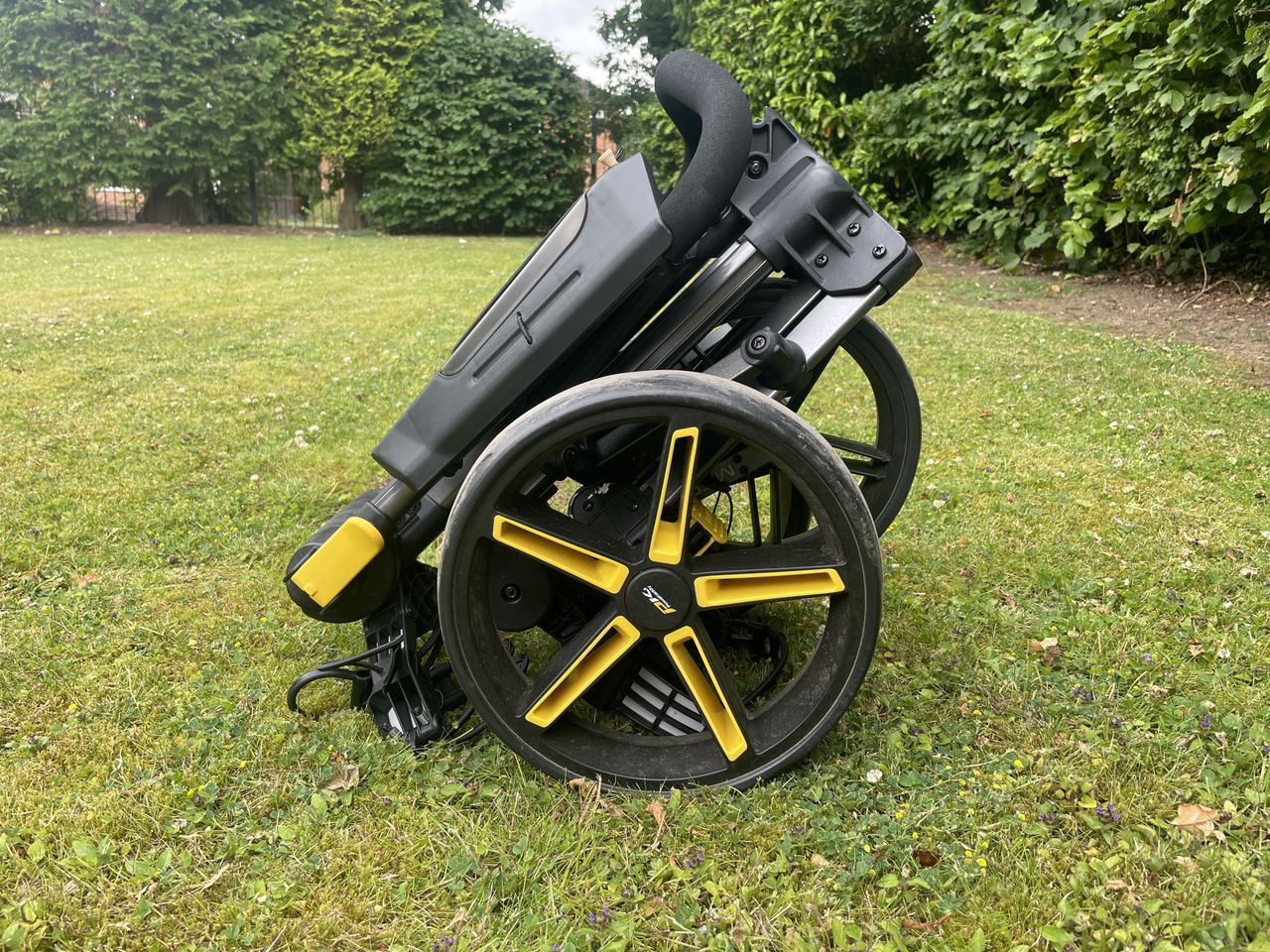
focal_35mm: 26
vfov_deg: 53.1
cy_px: 476
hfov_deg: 67.3
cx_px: 635
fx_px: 954
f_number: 1.6
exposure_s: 1/242
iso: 32
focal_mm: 4.2
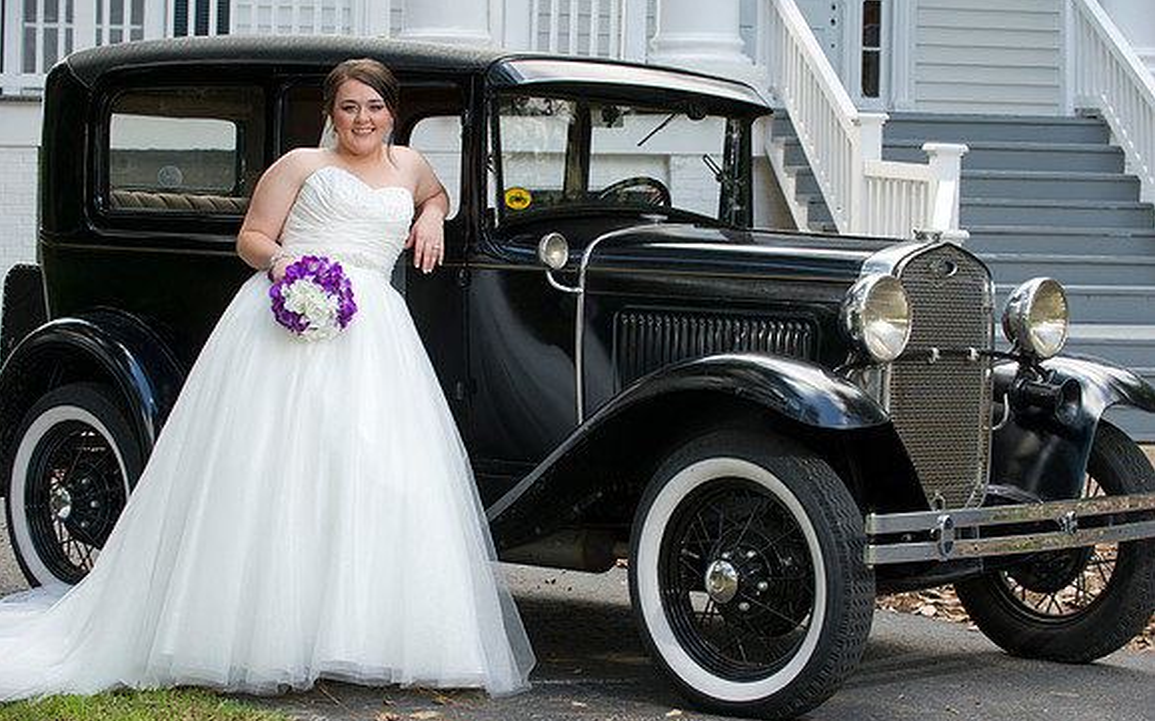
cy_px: 346
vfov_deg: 14.2
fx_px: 2895
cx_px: 578
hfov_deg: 22.6
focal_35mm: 92
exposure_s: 1/100
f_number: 5.6
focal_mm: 90
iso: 320
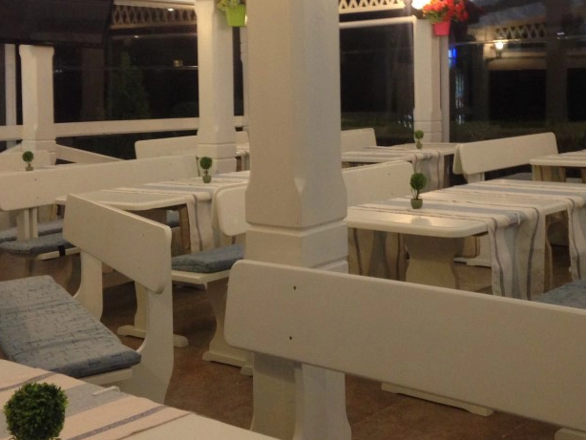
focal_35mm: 55
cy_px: 116
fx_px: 931
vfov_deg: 26.3
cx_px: 362
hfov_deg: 34.8
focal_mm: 4.12
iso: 160
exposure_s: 1/20
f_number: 2.4
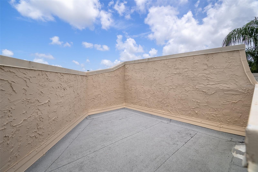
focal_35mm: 17
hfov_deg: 93.3
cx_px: 129
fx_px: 122
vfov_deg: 70.4
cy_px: 86
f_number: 8
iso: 320
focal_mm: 17
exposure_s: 1/1250
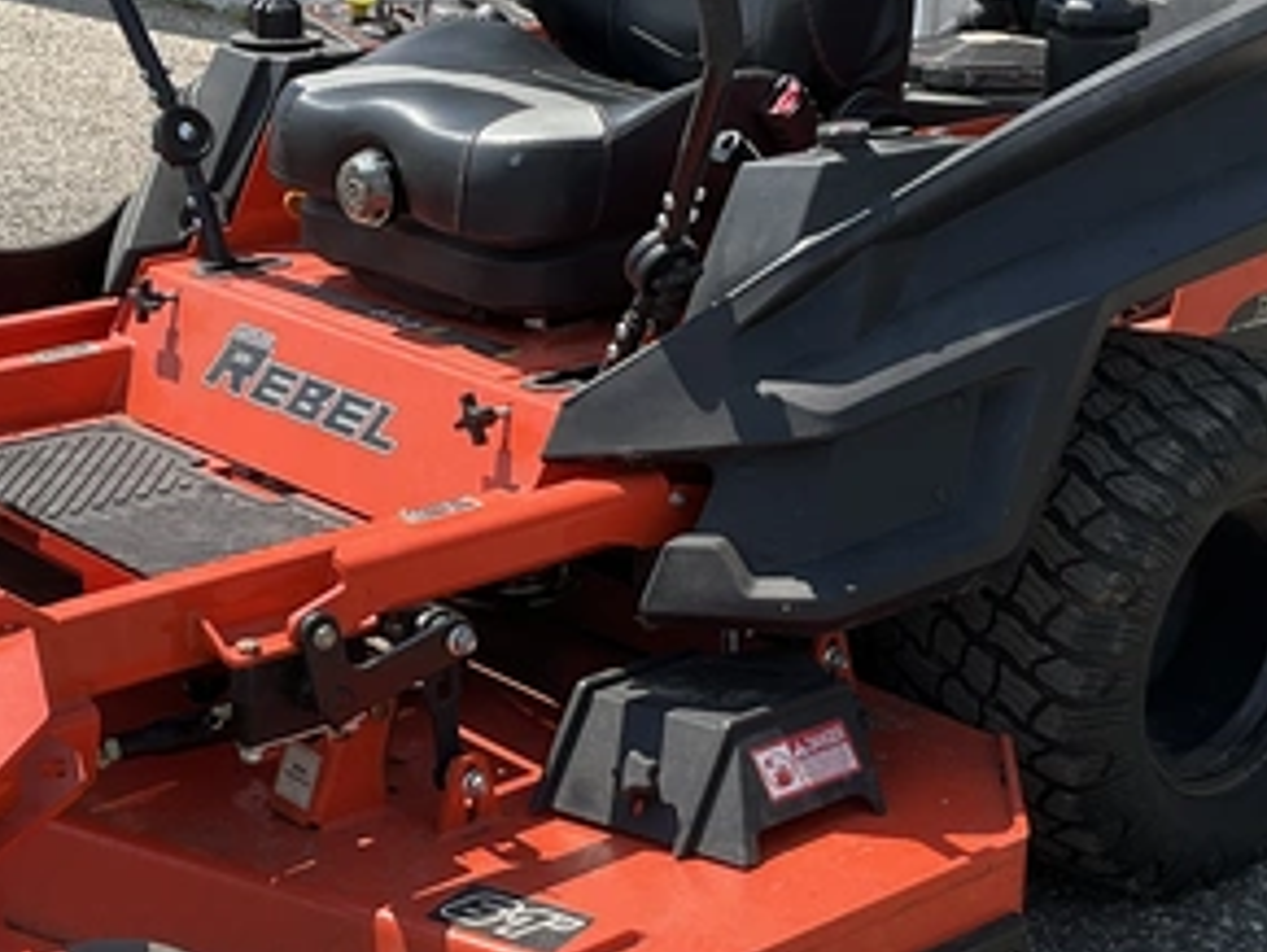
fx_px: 2747
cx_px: 577
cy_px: 561
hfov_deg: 26.0
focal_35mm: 75
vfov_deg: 19.6
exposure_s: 1/1377
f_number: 1.8
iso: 25
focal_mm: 3
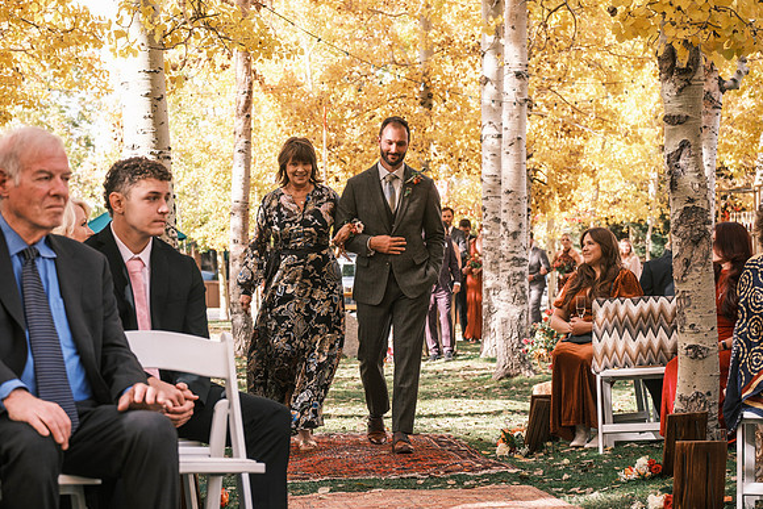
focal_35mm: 75
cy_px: 254
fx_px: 1590
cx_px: 382
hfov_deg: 27.0
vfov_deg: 18.2
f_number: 4
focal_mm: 50
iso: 400
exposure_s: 1/500
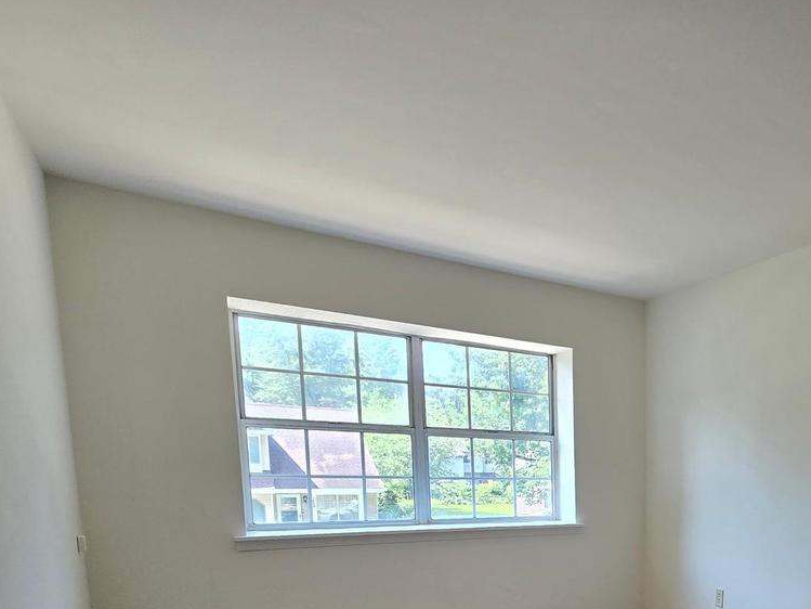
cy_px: 537
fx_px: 586
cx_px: 758
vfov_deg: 49.5
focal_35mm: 25
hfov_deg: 57.5
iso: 64
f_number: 2.2
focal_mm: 2.2
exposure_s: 1/120
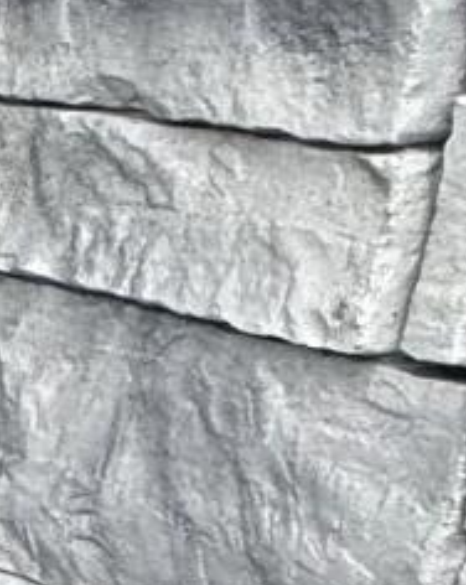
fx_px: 2005
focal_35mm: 116
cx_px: -1363
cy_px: 362
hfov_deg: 8.2
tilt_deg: -10.7
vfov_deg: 16.6
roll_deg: +0.4
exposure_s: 1/99
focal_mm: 2.22
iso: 100
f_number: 2.2
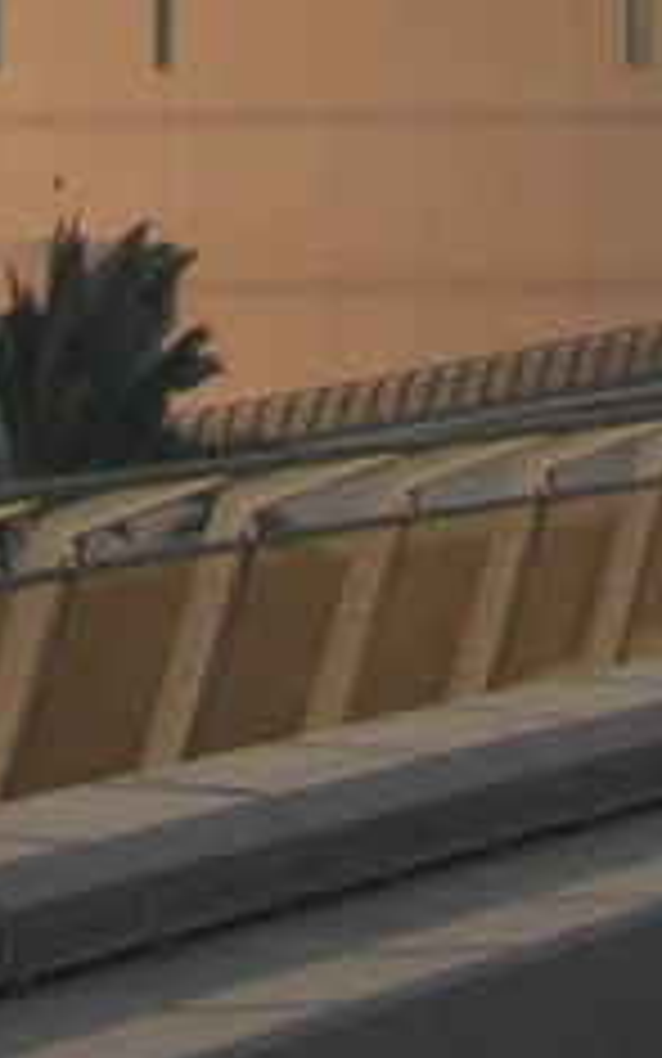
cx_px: 784
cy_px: -1751
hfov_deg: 2.9
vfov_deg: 4.5
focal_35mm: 456
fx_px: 13155
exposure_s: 1/800
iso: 1000
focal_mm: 50
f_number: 14
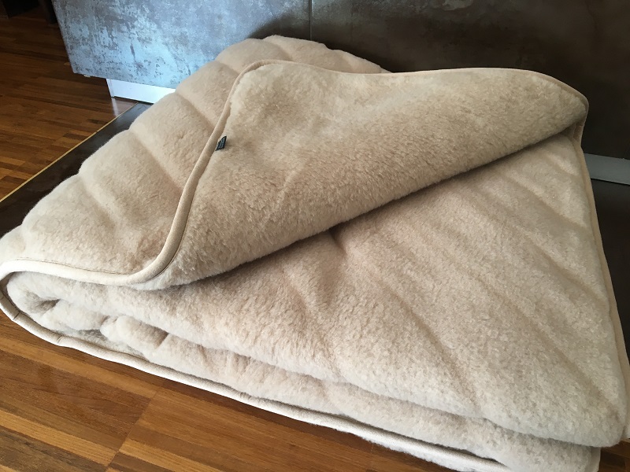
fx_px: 528
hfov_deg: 61.7
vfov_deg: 48.2
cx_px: 315
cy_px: 236
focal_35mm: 29
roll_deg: +1.9
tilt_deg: -40.4
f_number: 2.2
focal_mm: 4.15
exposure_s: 1/33
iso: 80
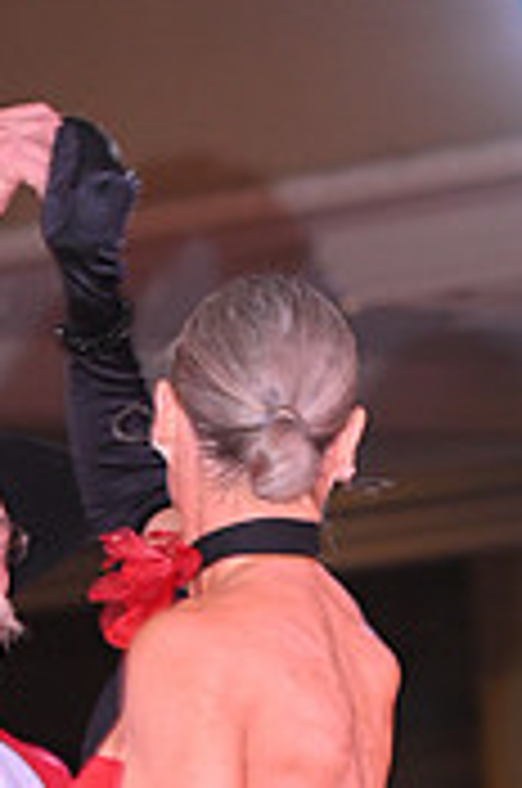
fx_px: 7402
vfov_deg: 6.0
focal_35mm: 339
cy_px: 1243
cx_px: 250
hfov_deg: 4.0
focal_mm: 102
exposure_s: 1/200
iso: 2000
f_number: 5.6
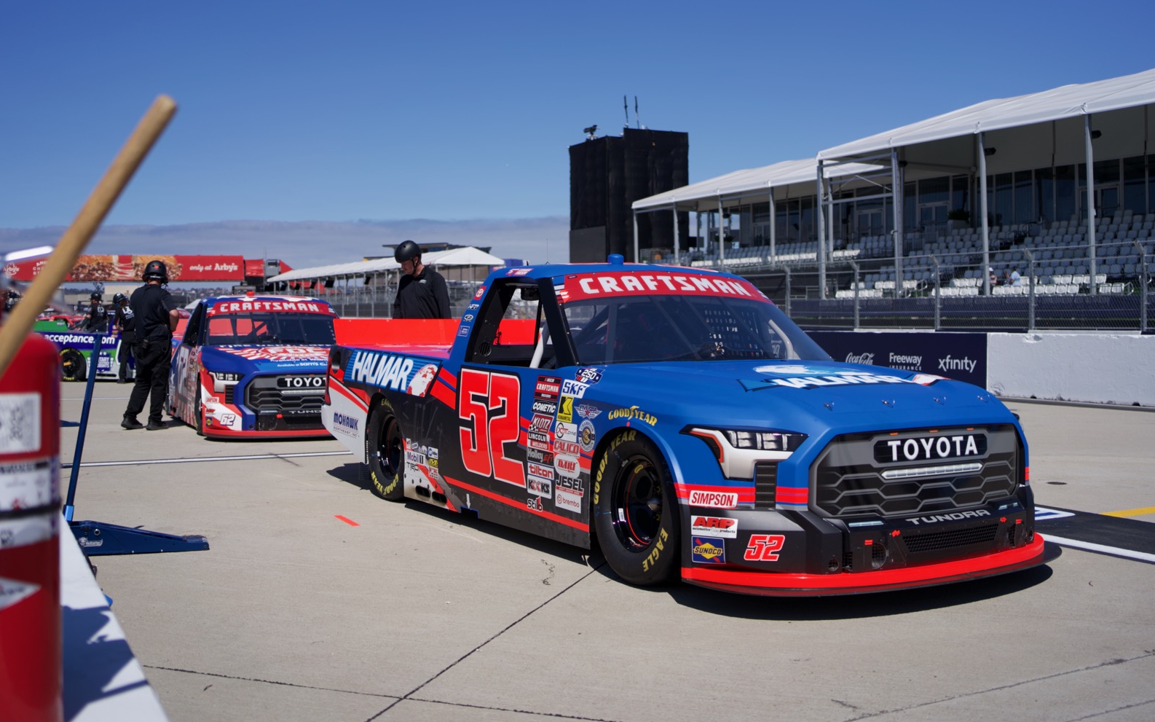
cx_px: 574
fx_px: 1133
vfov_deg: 35.3
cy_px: 338
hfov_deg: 54.0
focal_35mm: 36
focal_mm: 35
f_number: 2.5
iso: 160
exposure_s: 1/8000
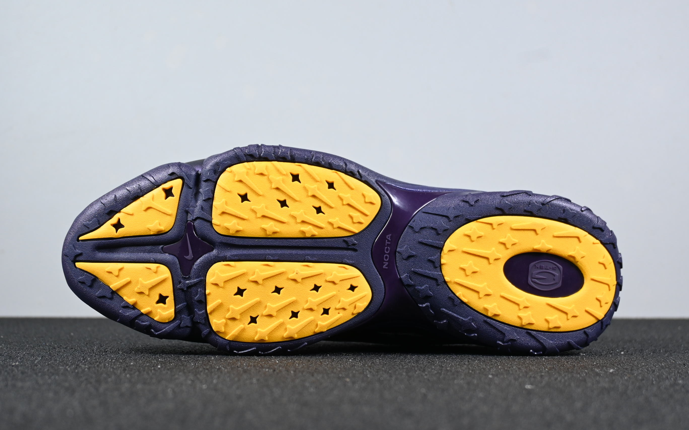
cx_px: 347
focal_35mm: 58
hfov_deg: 35.4
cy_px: 201
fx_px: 1080
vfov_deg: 22.5
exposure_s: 1/125
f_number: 5.3
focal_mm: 37
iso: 560
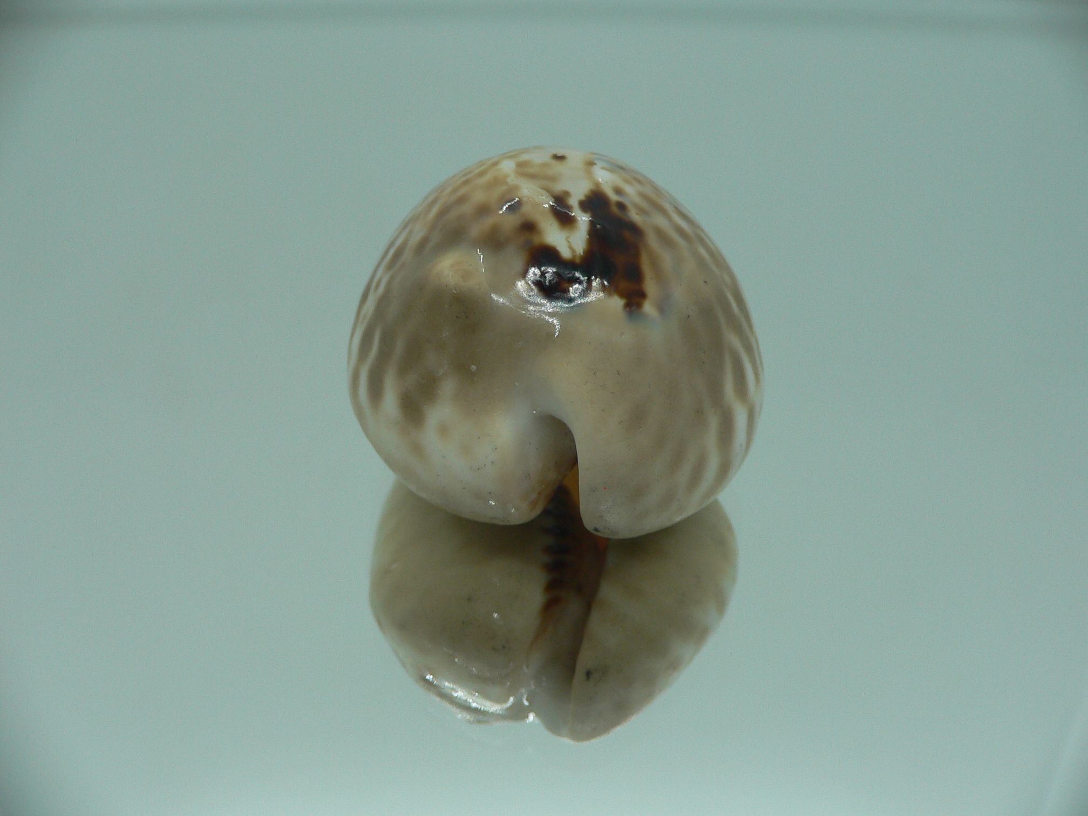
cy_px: 408
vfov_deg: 40.7
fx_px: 1100
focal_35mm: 35
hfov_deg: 52.6
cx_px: 544
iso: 80
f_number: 2.8
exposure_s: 1/60
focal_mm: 4.6
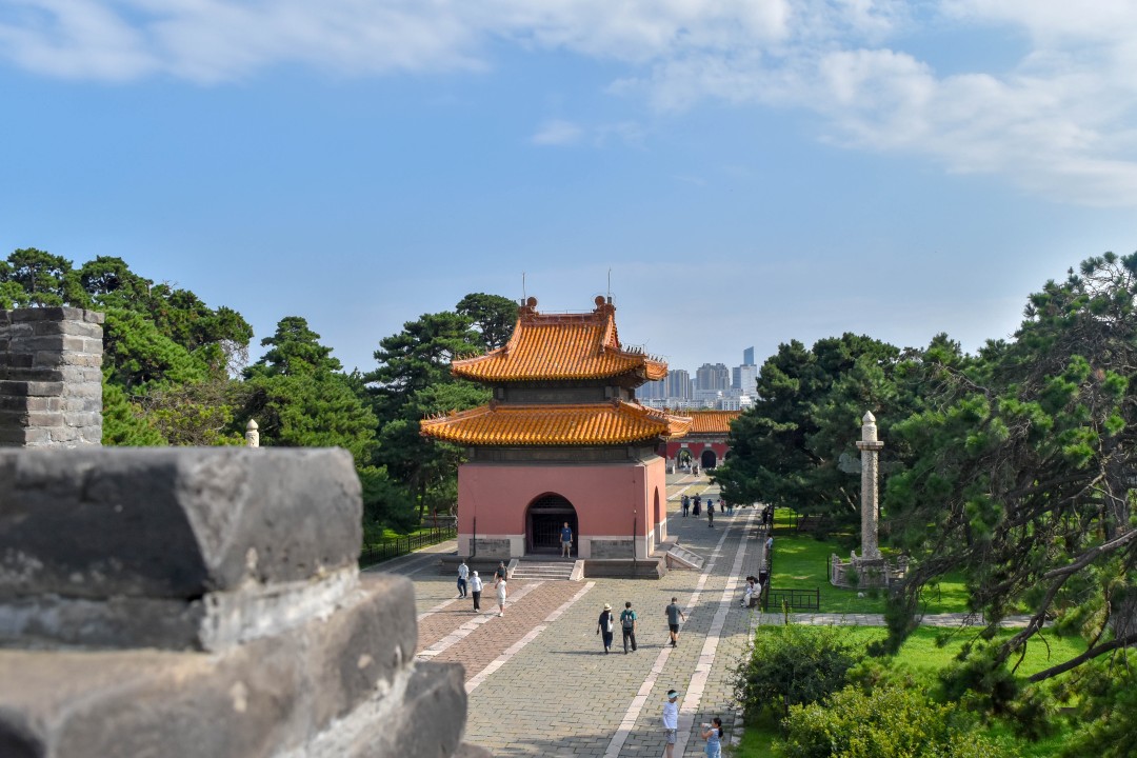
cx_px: 568
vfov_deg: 40.0
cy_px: 379
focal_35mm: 33
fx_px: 1042
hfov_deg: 57.2
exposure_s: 1/1500
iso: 400
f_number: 6.7
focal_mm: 22
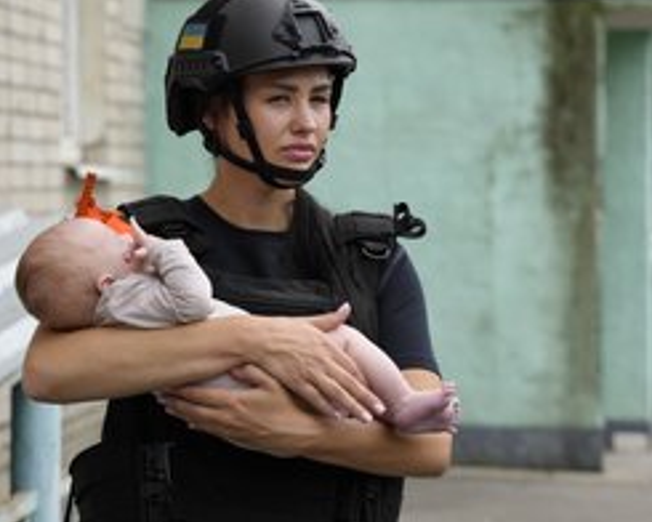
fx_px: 2219
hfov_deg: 16.7
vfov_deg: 13.4
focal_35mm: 115
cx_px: 420
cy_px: 217
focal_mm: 75
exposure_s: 1/320
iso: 100
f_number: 4.5
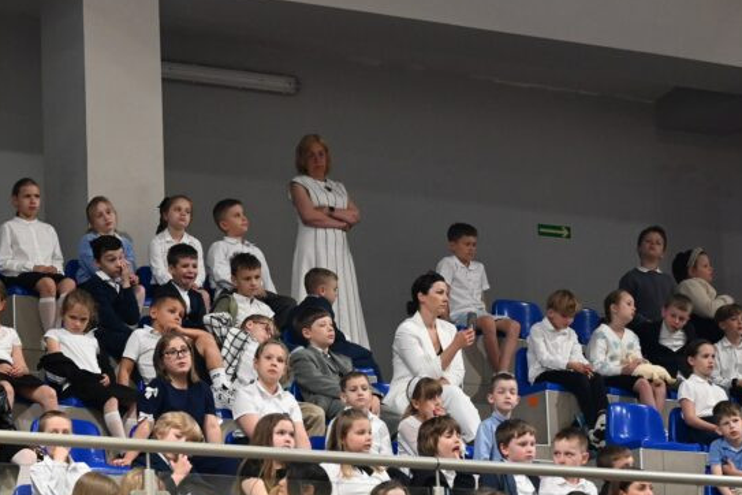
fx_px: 2988
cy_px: 330
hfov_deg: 14.1
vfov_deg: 9.5
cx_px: 167
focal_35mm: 145
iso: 4000
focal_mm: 75
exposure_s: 1/250
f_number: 4
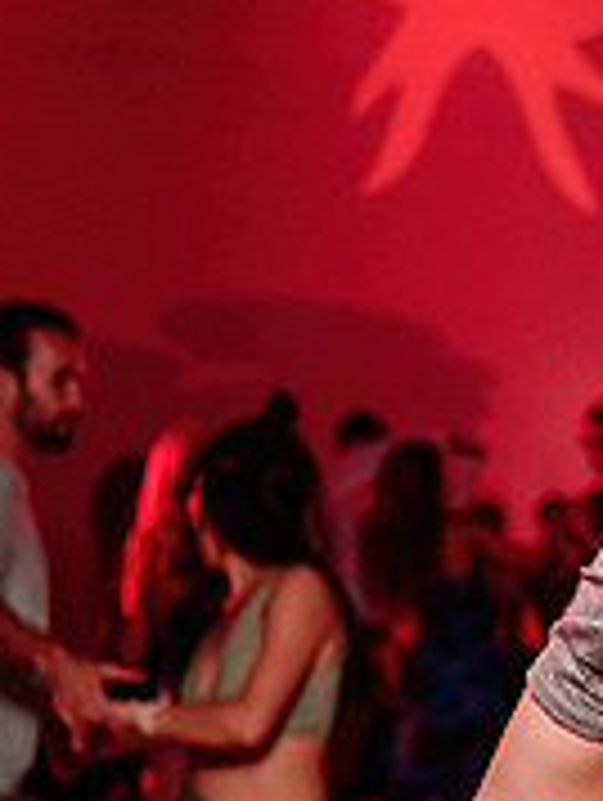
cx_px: 986
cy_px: 565
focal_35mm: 125
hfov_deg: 11.3
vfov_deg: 15.7
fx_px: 2896
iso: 1600
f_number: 3.2
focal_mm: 40
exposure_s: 1/250
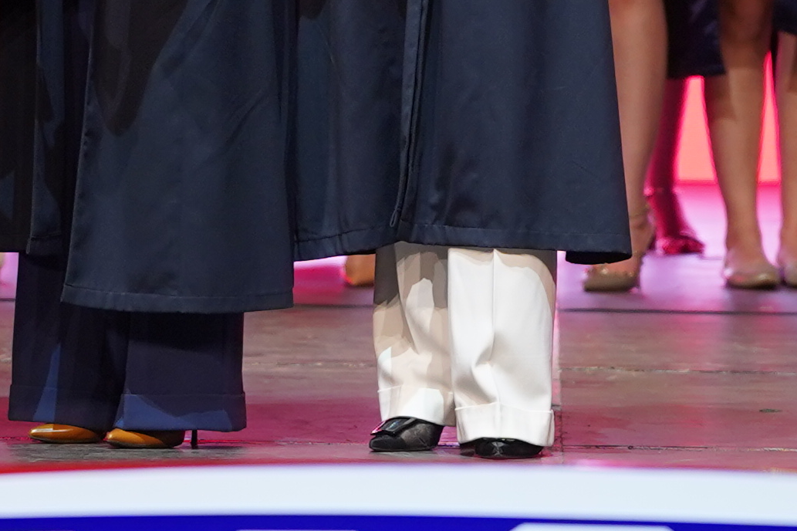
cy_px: -147
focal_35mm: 648
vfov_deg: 2.1
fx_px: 14339
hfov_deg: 3.2
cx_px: -32
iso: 500
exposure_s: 1/160
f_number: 2.8
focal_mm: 111.5
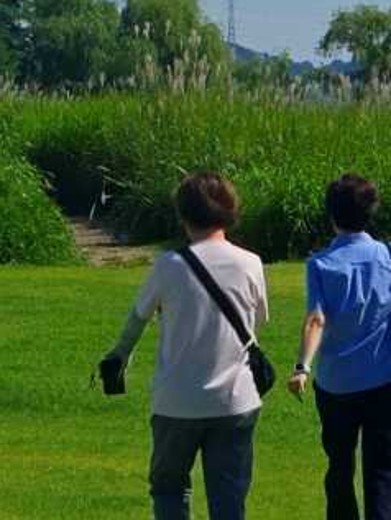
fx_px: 5584
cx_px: -82
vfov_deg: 5.3
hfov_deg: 4.0
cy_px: -415
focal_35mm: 371
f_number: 2.4
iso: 25
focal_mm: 7
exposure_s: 1/1380
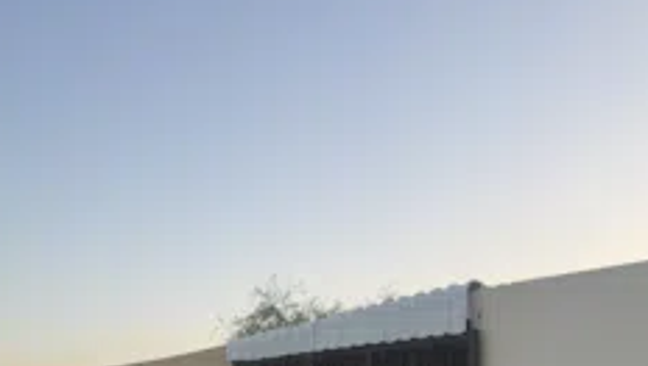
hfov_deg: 45.4
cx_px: 349
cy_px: 497
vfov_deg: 23.1
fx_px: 774
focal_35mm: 45
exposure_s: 1/868
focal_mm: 6.76
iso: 80
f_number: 1.78
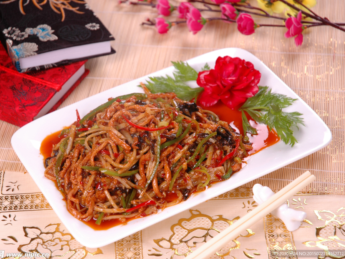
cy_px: 130
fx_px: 1146
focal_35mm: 115
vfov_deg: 12.9
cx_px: 164
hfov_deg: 17.1
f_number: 5
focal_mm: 70
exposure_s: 1/125
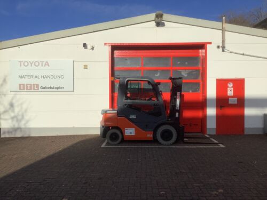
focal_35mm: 31
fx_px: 239
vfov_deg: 45.4
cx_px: 134
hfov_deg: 58.4
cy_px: 100
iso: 25
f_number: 2.4
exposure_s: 1/3021
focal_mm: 3.3
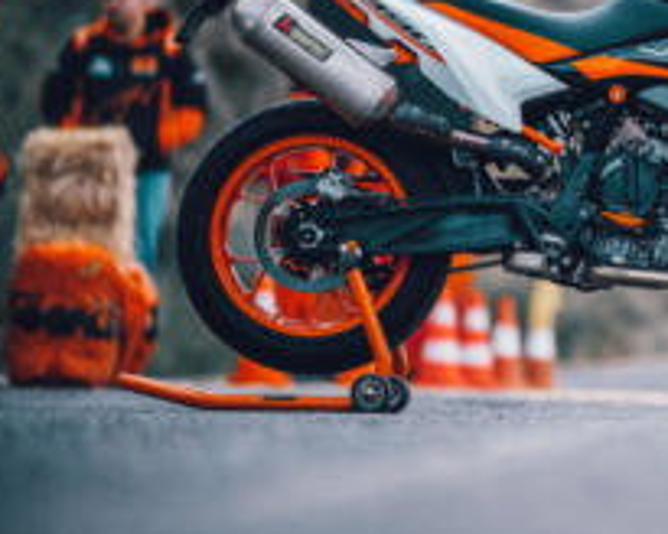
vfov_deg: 3.4
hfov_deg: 4.2
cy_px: 54
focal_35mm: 457
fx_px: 9035
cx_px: 740
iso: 200
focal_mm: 200
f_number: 2.8
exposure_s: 1/1600
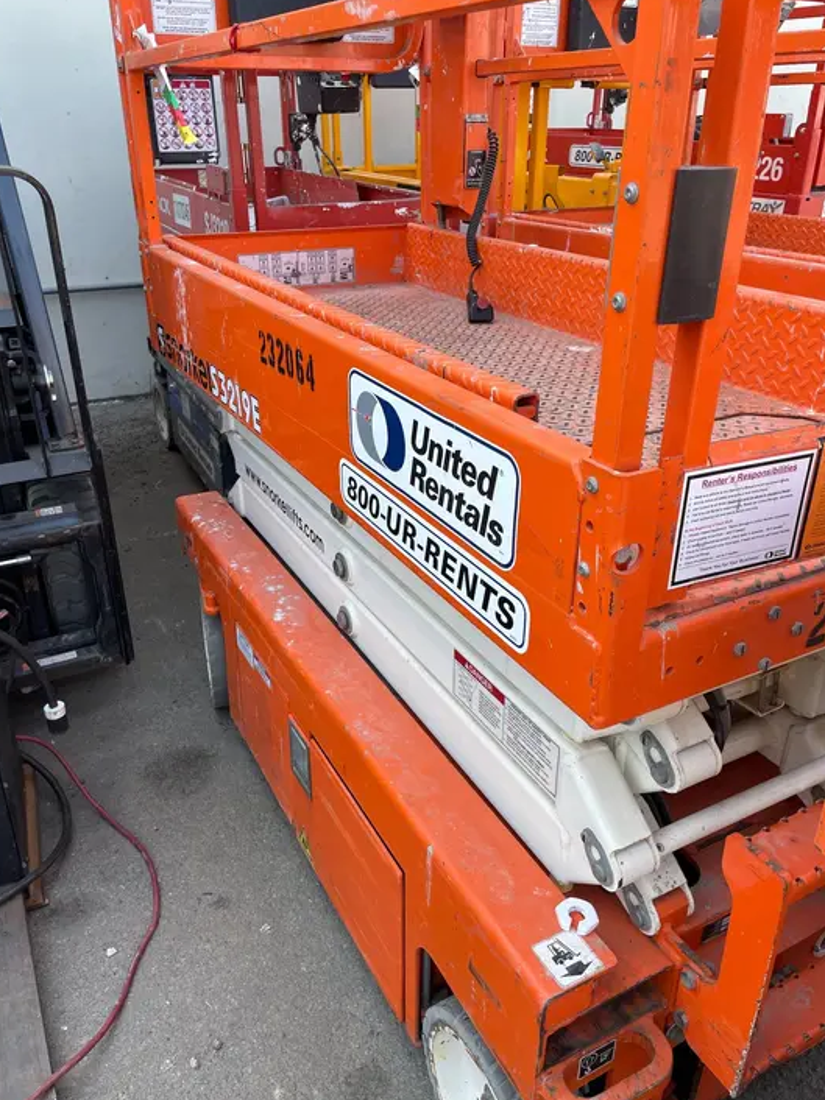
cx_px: 407
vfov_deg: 65.3
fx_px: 859
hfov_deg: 51.3
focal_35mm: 27
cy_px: 535
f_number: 1.6
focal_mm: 4.2
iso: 32
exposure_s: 1/413
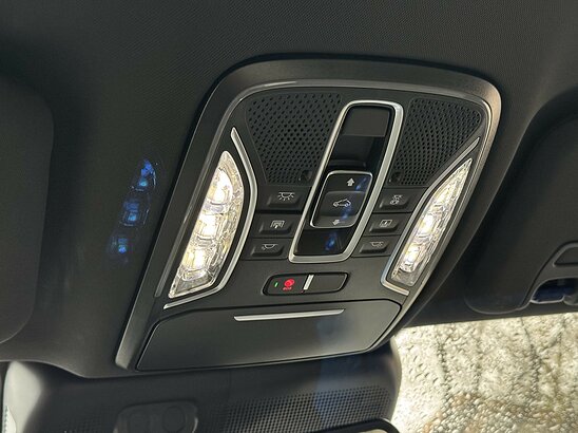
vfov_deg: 30.2
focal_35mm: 48
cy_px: 216
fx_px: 801
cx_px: 289
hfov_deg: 39.7
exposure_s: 1/34
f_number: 1.78
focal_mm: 6.76
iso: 500
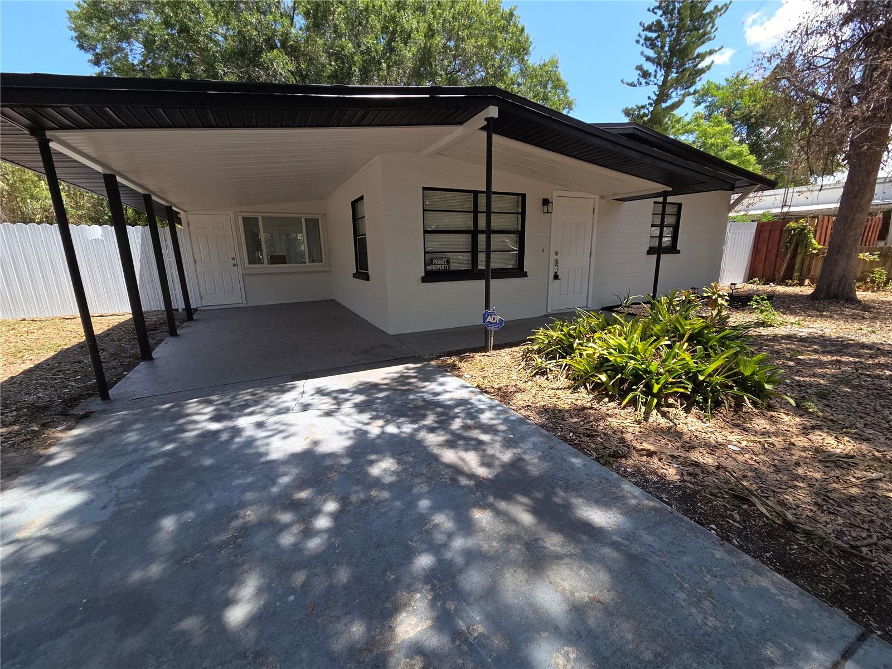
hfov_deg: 106.2
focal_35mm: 13
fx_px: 335
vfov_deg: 89.9
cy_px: 334
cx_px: 446
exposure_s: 1/773
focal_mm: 2.2
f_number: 2.2
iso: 50
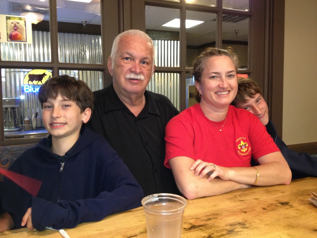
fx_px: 321
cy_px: 119
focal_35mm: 35
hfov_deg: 52.6
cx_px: 158
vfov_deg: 40.7
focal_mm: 4.28
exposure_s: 1/20
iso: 200
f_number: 2.4
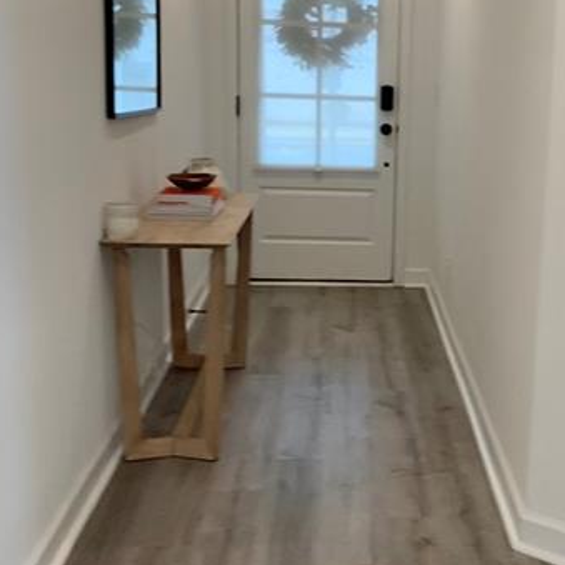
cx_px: 432
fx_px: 1071
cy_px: 253
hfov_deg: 29.0
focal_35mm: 58
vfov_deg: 29.5
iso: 64
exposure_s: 1/60
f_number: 1.8
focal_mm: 3
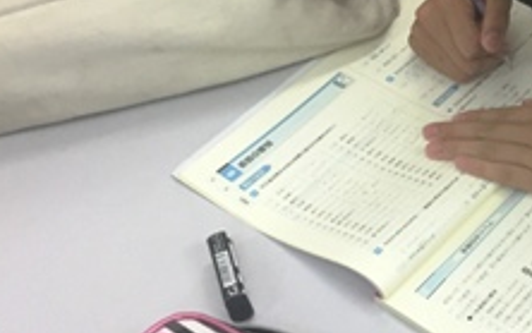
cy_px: 105
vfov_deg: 15.7
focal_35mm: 83
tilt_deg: -47.1
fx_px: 1204
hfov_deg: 23.3
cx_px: 592
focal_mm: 4.15
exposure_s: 1/30
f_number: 2.2
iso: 32
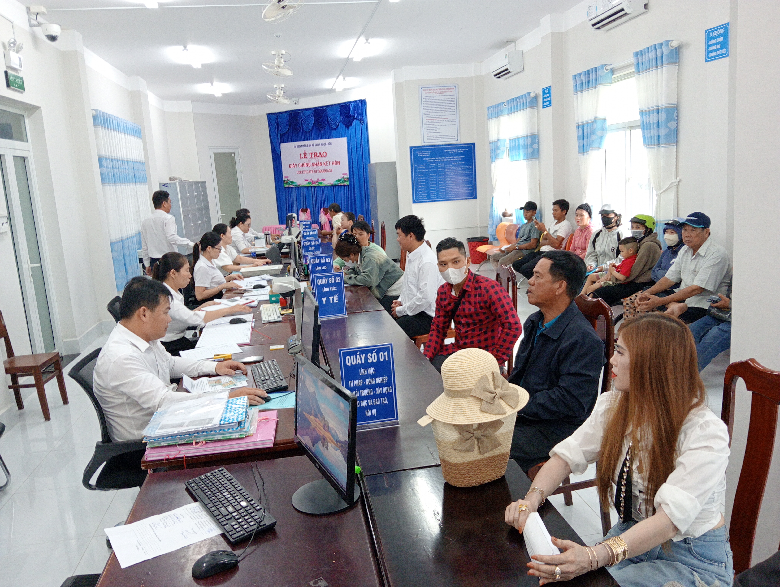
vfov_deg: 49.9
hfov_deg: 63.4
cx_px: 390
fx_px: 632
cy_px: 294
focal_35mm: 28
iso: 248
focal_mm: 3.98
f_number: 1.8
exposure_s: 1/33.3
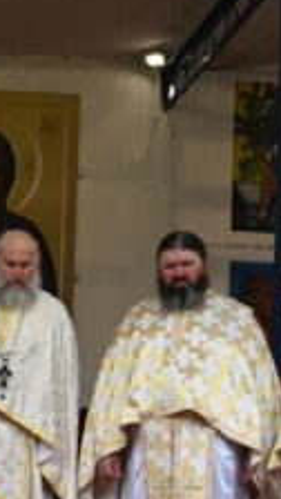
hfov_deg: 8.0
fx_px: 1947
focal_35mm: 147
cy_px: 268
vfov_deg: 14.6
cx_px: -172
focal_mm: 41
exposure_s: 1/2500
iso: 1250
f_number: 5
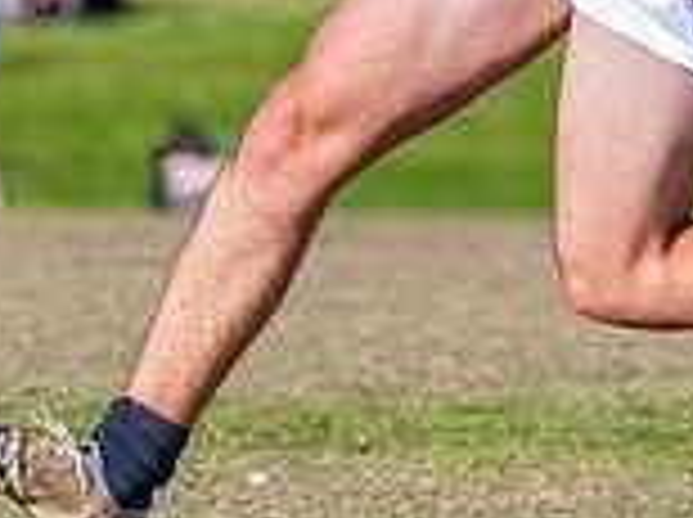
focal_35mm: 959
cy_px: -223
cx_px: 347
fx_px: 19169
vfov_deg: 1.5
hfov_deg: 2.1
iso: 800
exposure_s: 1/2000
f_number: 7.1
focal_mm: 210
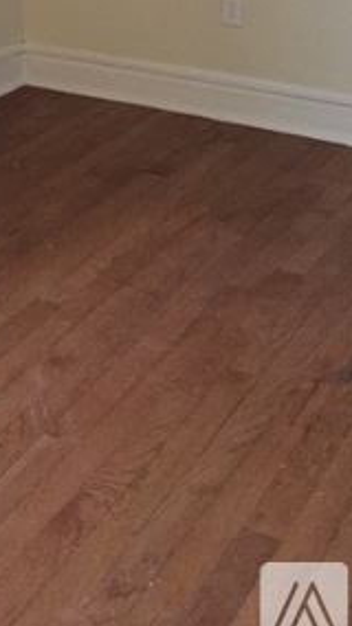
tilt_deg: -9.7
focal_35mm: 74
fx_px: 1230
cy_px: -82
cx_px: 66
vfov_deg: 26.1
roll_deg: -0.1
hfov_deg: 16.2
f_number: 2.2
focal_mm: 4.15
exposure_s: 1/15
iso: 500
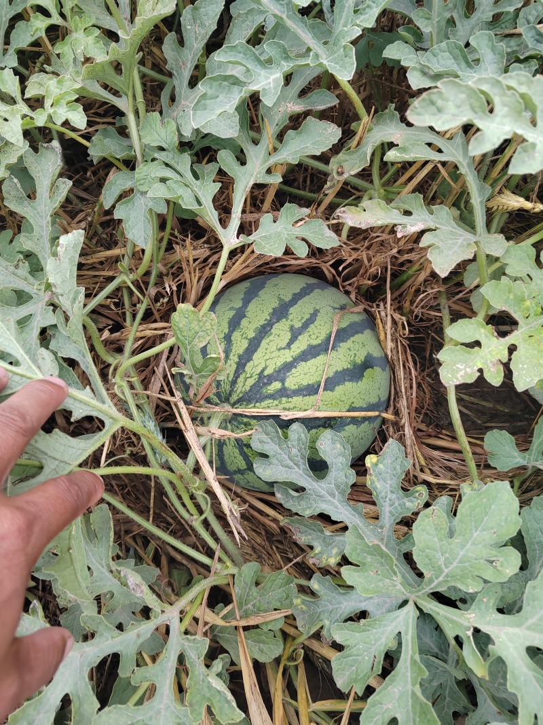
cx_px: 272
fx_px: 565
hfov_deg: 51.3
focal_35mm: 27
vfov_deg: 65.3
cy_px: 362
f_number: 1.9
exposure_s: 1/190
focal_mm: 5.52
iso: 125
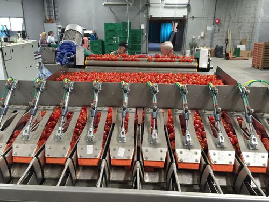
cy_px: 101
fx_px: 225
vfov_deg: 48.2
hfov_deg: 61.7
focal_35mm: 29
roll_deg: -0.3
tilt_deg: -18.2
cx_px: 134
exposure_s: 1/33
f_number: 2.2
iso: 125
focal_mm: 4.15
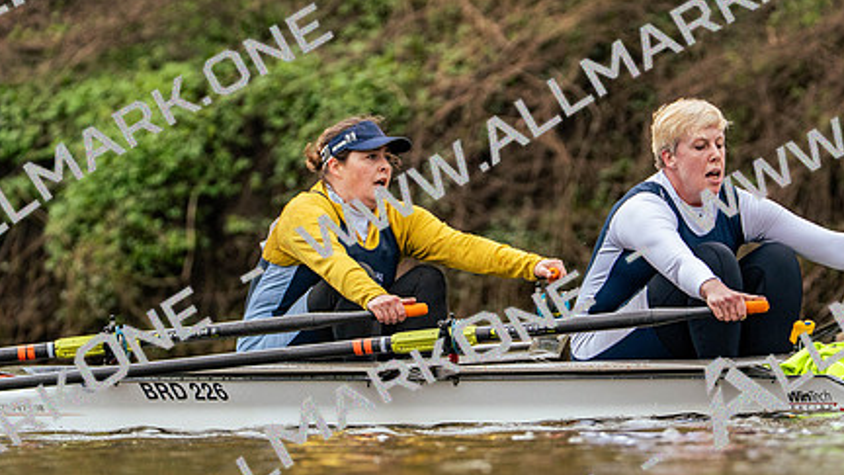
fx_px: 11772
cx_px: 537
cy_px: 265
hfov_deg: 4.1
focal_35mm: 526
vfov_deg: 2.3
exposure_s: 1/2000
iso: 2000
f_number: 6.3
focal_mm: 374
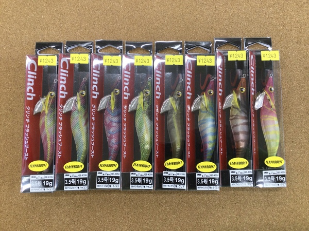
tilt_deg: -84.7
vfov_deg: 45.4
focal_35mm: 31
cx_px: 154
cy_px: 116
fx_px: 277
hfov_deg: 58.4
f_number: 2.4
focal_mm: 3.3
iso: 32
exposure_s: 1/30
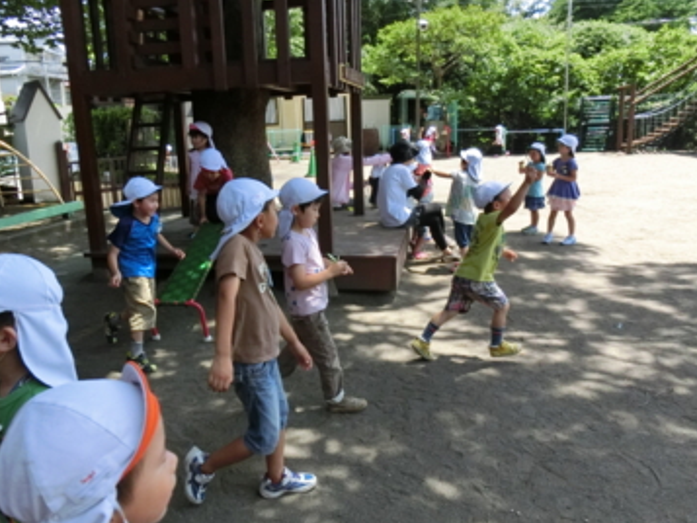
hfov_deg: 63.3
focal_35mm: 28
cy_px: 246
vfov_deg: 49.7
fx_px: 564
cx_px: 318
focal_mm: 4.5
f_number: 3.5
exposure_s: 1/1000
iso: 400
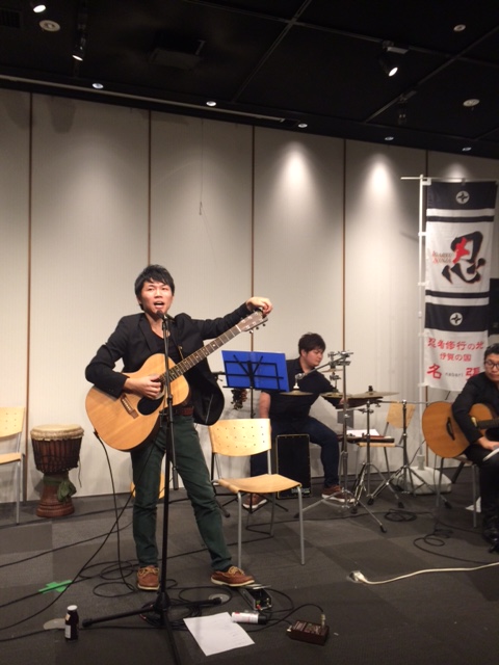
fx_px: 557
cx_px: 250
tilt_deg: -0.2
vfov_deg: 61.7
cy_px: 332
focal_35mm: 29
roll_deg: +0.0
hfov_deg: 48.2
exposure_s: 1/30
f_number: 2.2
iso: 125
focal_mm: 4.15
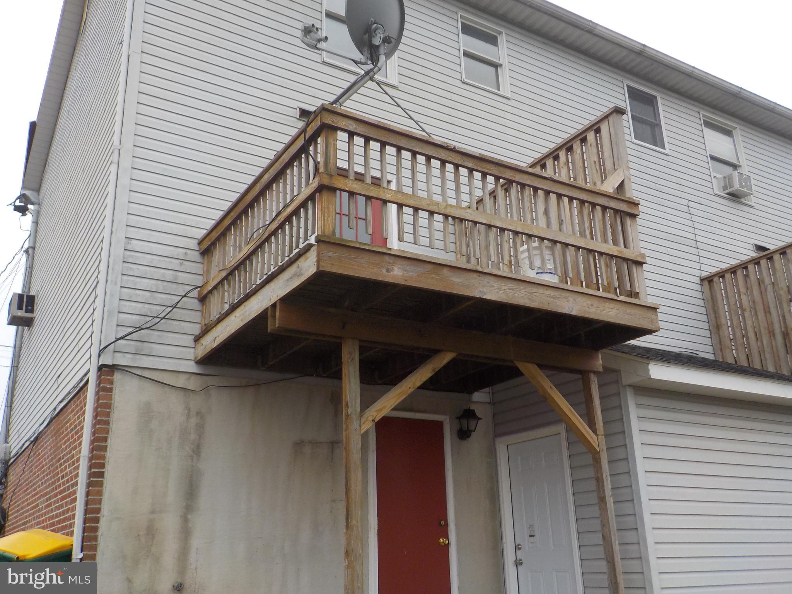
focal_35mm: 30
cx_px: 396
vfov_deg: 46.8
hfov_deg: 60.0
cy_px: 297
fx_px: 686
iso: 125
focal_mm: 4.1
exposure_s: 1/200
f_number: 3.3
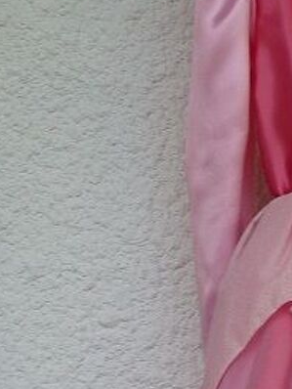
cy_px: 355
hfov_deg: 10.1
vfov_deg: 13.6
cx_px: 374
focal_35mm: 144
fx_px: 1618
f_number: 4
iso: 100
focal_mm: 7.1
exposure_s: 1/60
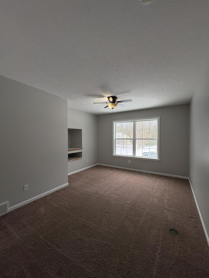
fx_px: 113
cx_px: 104
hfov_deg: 85.7
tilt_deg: +0.0
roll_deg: +0.1
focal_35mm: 14
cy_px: 139
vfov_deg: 102.1
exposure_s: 1/99
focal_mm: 2.22
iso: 160
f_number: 2.2
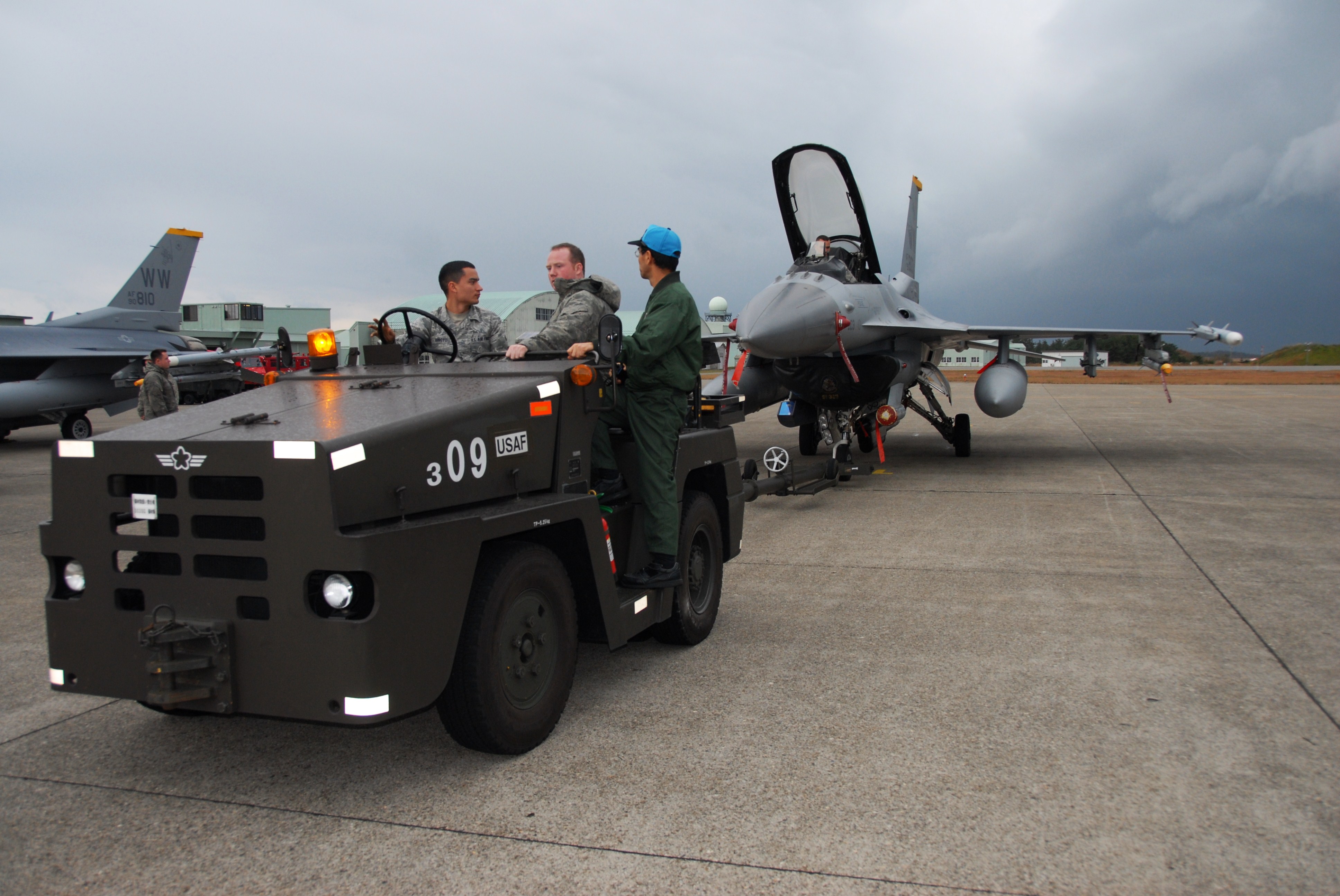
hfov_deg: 61.9
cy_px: 448
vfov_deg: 43.7
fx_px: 1118
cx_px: 670
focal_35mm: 30
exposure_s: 1/250
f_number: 4
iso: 320
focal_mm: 20
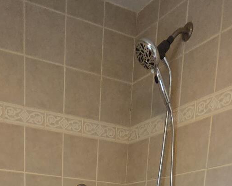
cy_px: 346
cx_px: 70
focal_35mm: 50
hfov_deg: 36.8
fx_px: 343
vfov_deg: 20.2
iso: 1000
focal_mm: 2.2
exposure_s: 1/60.2
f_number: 2.2
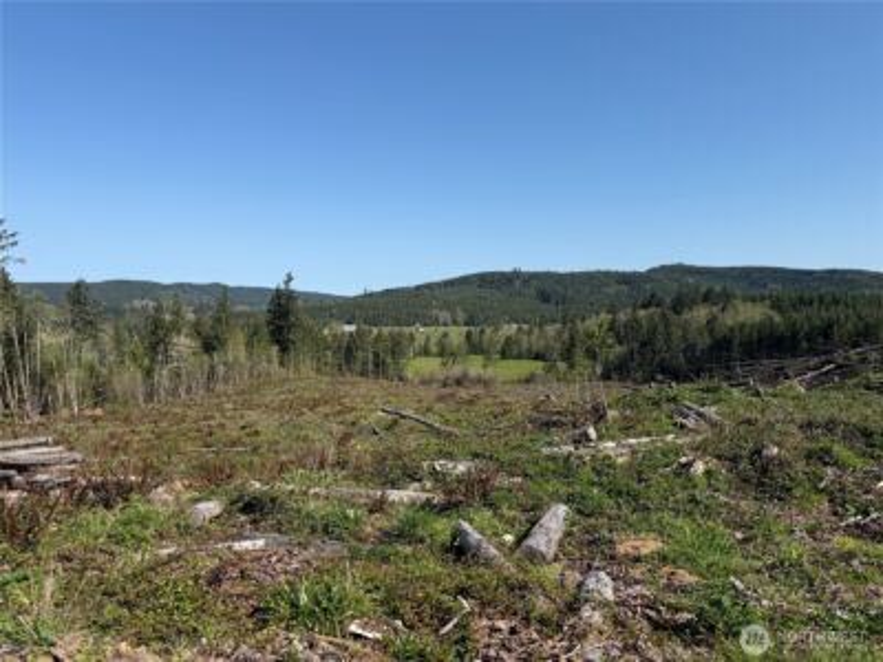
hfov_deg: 71.6
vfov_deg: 56.8
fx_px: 612
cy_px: 331
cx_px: 442
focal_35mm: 24
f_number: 1.78
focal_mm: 6.76
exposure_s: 1/4673
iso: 80
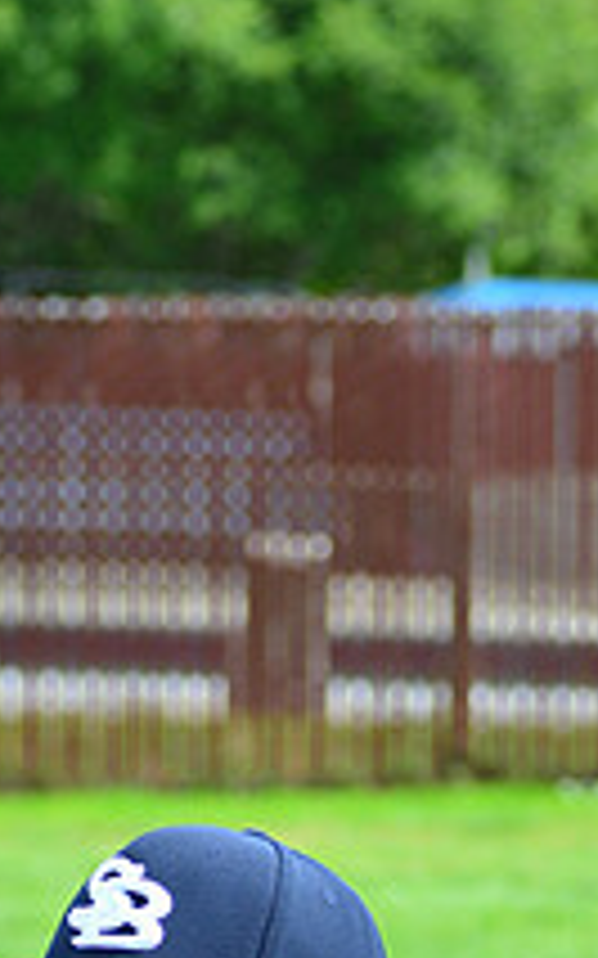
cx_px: 259
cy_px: 1102
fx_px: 7985
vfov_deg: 6.8
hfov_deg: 4.3
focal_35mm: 306
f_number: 8
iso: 200
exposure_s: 1/200
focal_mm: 110
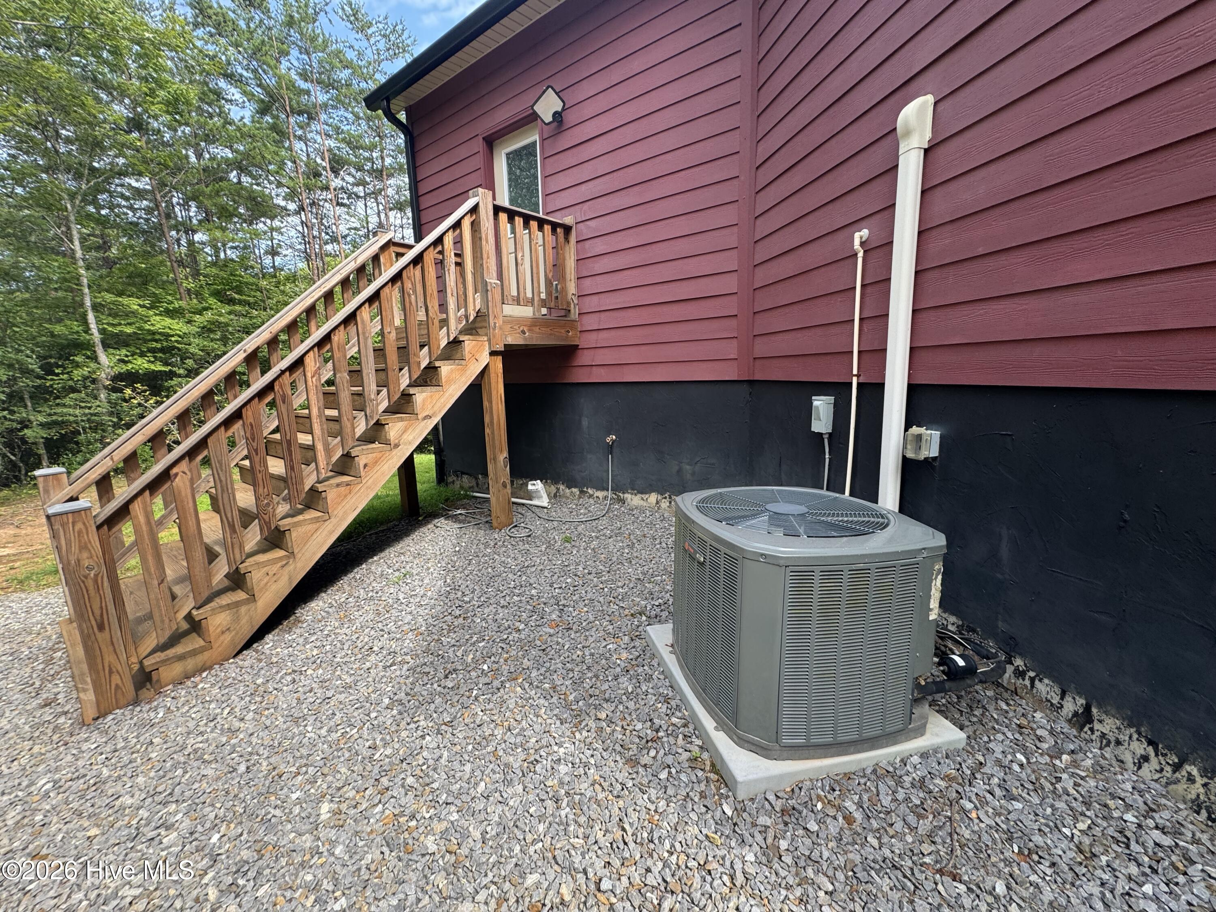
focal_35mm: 14
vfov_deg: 85.7
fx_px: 492
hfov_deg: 102.1
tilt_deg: -7.8
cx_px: 608
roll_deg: +1.4
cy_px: 456
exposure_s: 1/228
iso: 40
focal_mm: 2.22
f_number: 2.2
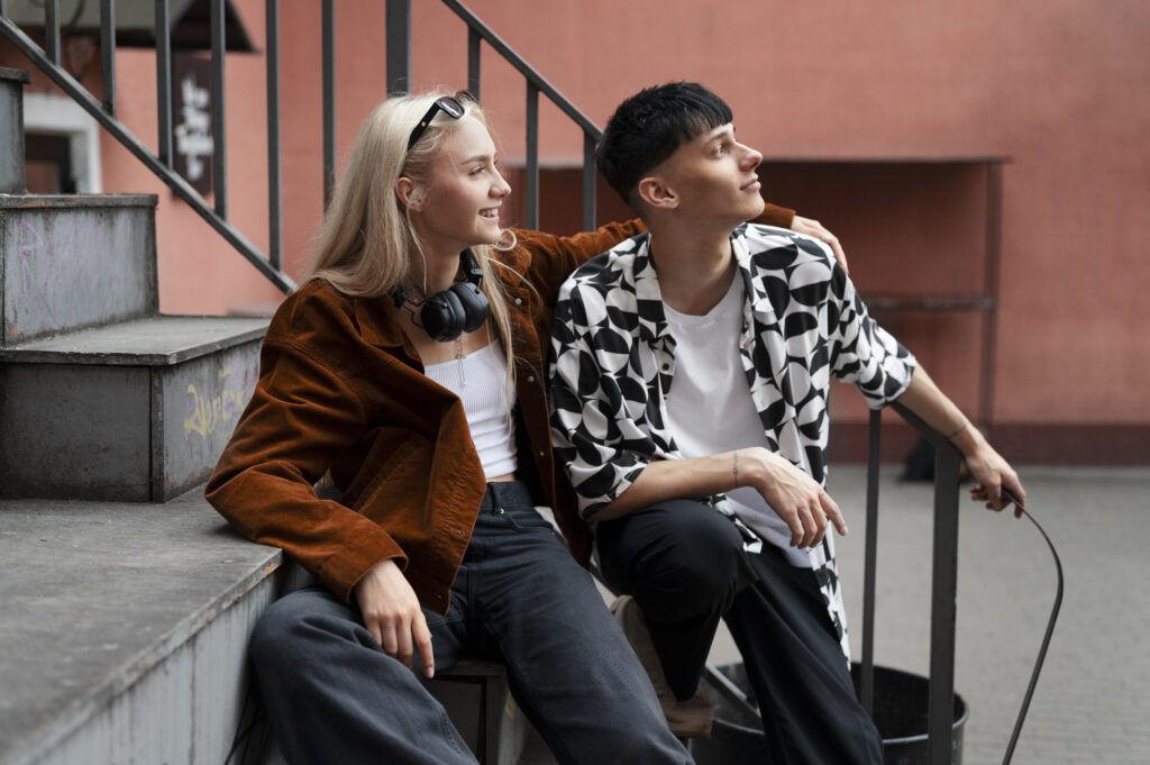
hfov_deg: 39.6
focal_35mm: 50
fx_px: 1596
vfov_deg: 26.9
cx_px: 575
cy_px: 382
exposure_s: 1/100
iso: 1600
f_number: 2.5
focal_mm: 50
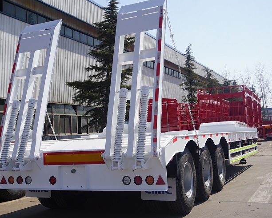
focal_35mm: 47
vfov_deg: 32.4
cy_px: 108
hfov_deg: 39.8
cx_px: 124
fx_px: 375
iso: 100
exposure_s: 1/800
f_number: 5.6
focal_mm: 27
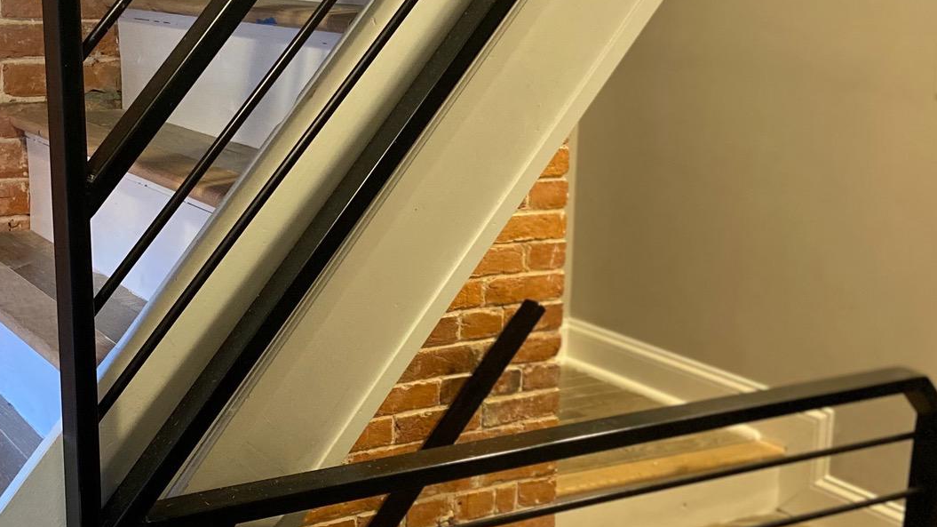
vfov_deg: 21.8
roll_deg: -0.6
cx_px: 313
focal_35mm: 55
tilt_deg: -11.9
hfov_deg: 37.4
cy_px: 245
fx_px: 1366
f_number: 1.8
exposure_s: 1/40
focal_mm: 4.25
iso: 400
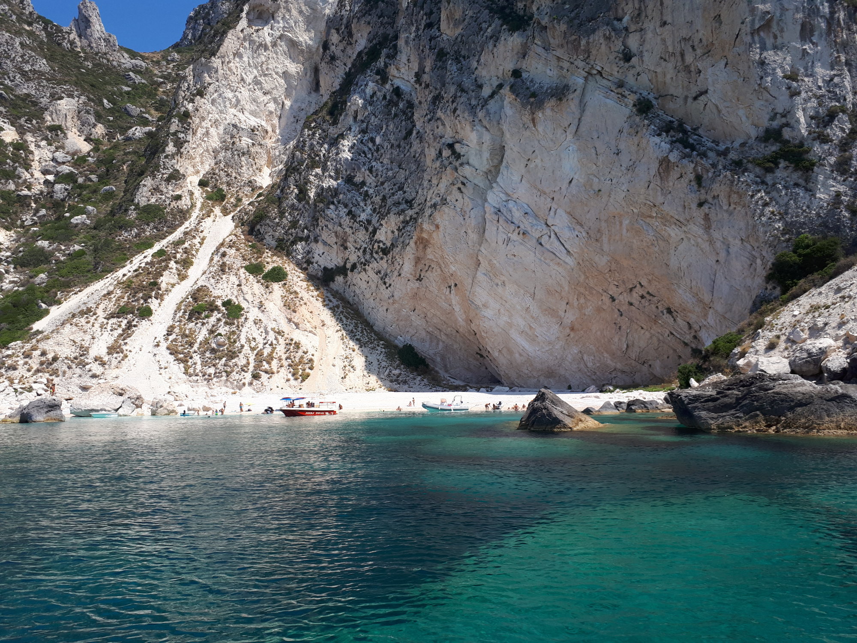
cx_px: 428
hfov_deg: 65.3
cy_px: 322
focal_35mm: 27
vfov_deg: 51.4
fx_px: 668
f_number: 1.9
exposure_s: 1/1420
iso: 40
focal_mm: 3.6
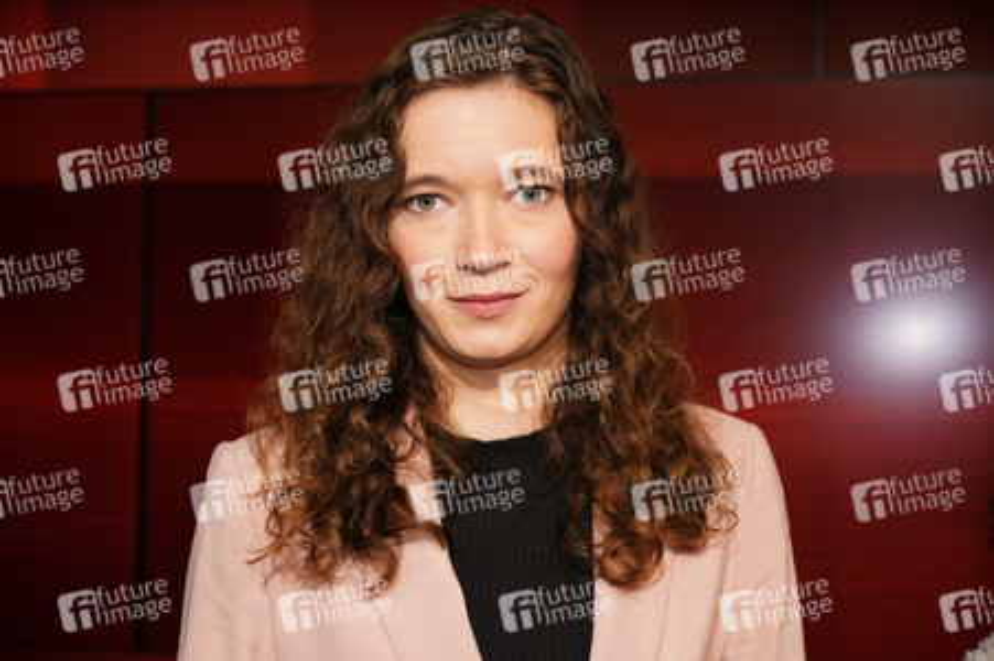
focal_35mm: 70
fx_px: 1931
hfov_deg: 28.9
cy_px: 330
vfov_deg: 19.4
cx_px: 497
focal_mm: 70
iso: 2000
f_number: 5
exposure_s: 1/160
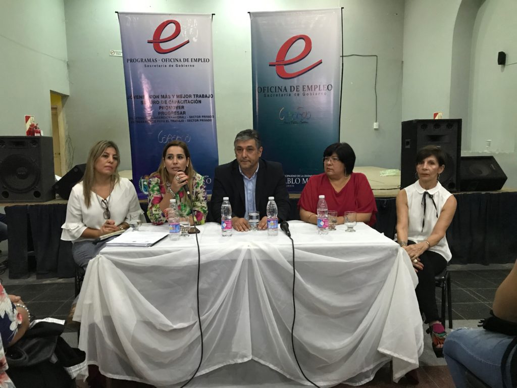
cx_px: 258
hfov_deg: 63.4
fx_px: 418
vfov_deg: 49.7
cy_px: 194
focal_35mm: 28
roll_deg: +0.4
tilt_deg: -5.7
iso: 100
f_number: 1.8
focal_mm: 3.99
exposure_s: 1/5
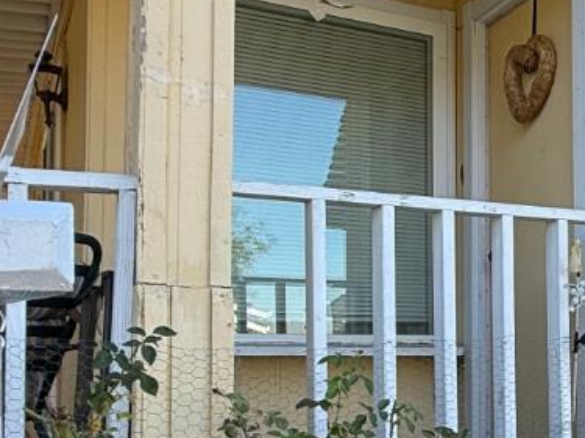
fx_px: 946
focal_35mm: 56
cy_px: 313
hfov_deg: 30.7
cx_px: 643
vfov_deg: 25.9
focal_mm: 2.22
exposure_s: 1/218
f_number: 2.2
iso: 50
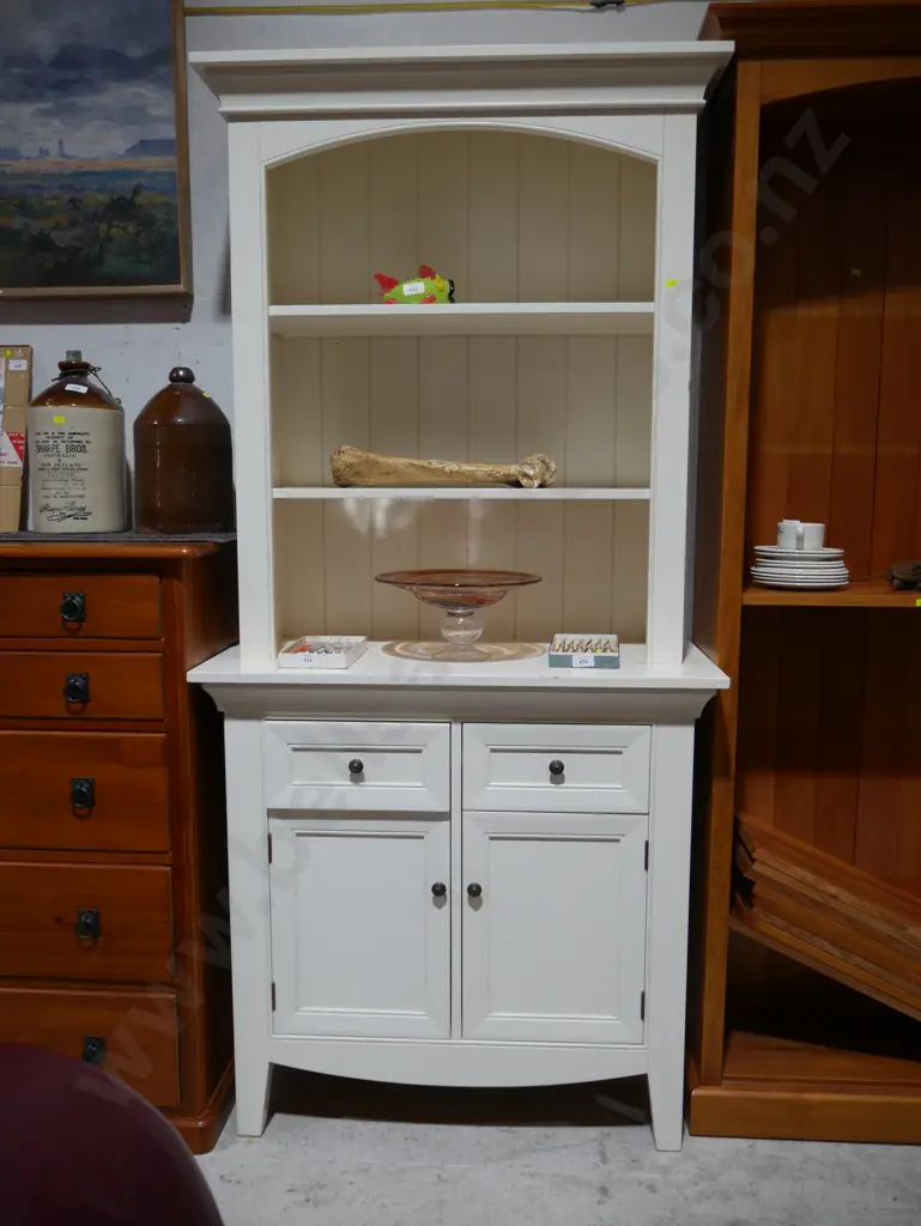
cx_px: 460
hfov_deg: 49.8
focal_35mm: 28
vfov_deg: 63.4
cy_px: 613
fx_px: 992
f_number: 3.5
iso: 200
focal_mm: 14
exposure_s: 1/80
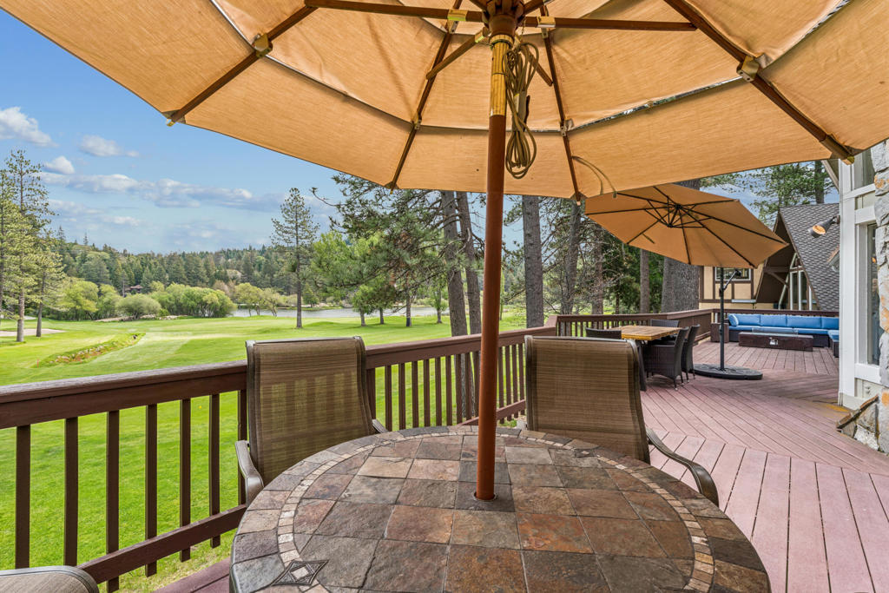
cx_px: 444
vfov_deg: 72.7
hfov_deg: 95.7
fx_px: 403
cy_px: 296
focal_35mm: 16
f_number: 13
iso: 100
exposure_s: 1/20
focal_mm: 16.3
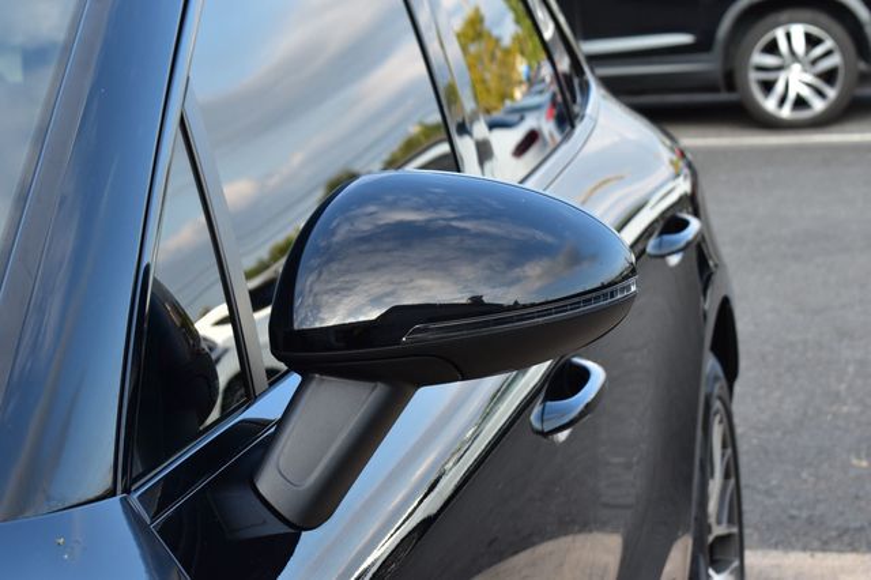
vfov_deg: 16.5
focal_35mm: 82
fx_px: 1995
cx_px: 436
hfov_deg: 24.6
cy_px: 290
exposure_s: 1/100
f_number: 9
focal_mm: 55
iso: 400
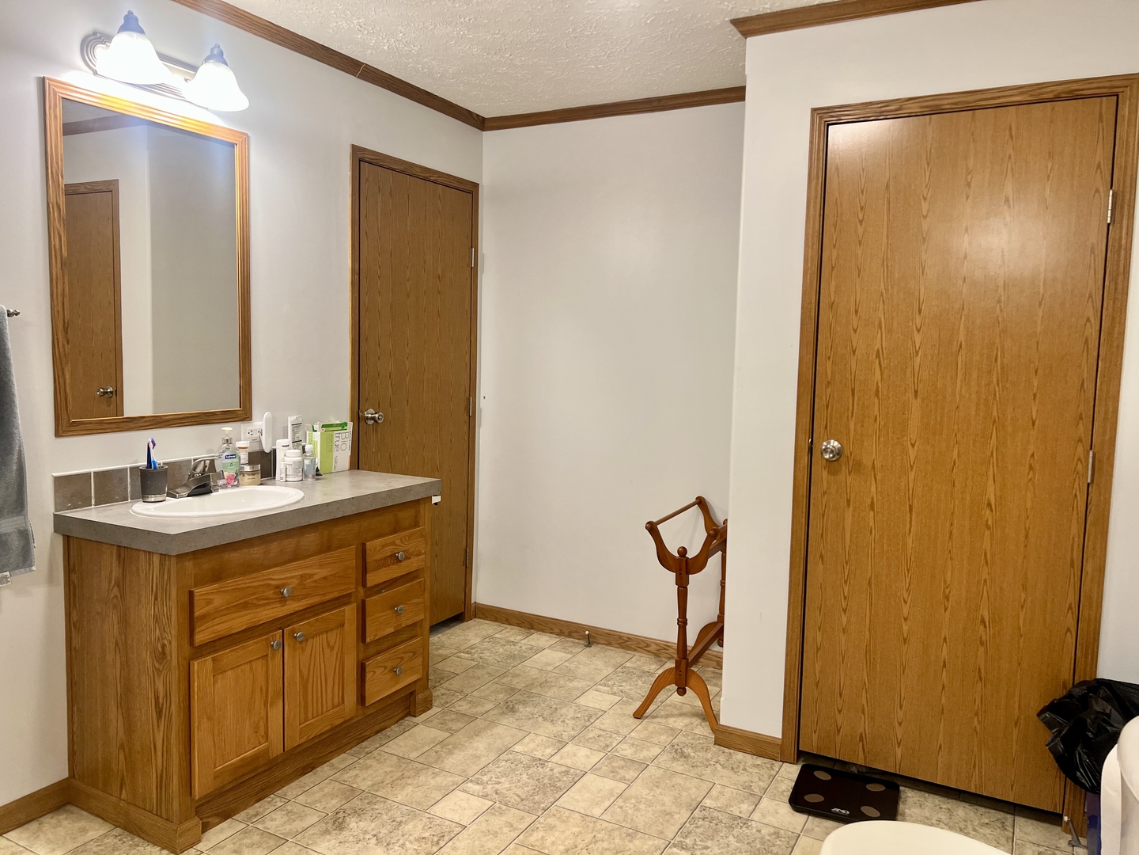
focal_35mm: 26
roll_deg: -1.3
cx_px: 570
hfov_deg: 67.3
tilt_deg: -5.2
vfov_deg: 53.1
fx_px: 856
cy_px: 428
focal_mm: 5.7
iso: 80
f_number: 1.5
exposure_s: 1/120
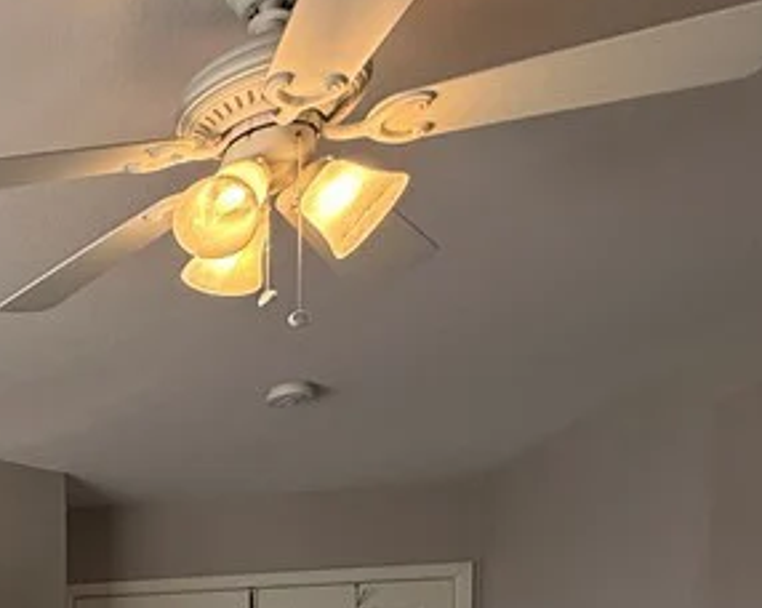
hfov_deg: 27.4
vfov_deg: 25.8
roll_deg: +1.1
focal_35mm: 49
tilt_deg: +0.1
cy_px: 813
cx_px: -362
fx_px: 1104
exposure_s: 1/120
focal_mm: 2.22
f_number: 2.2
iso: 125
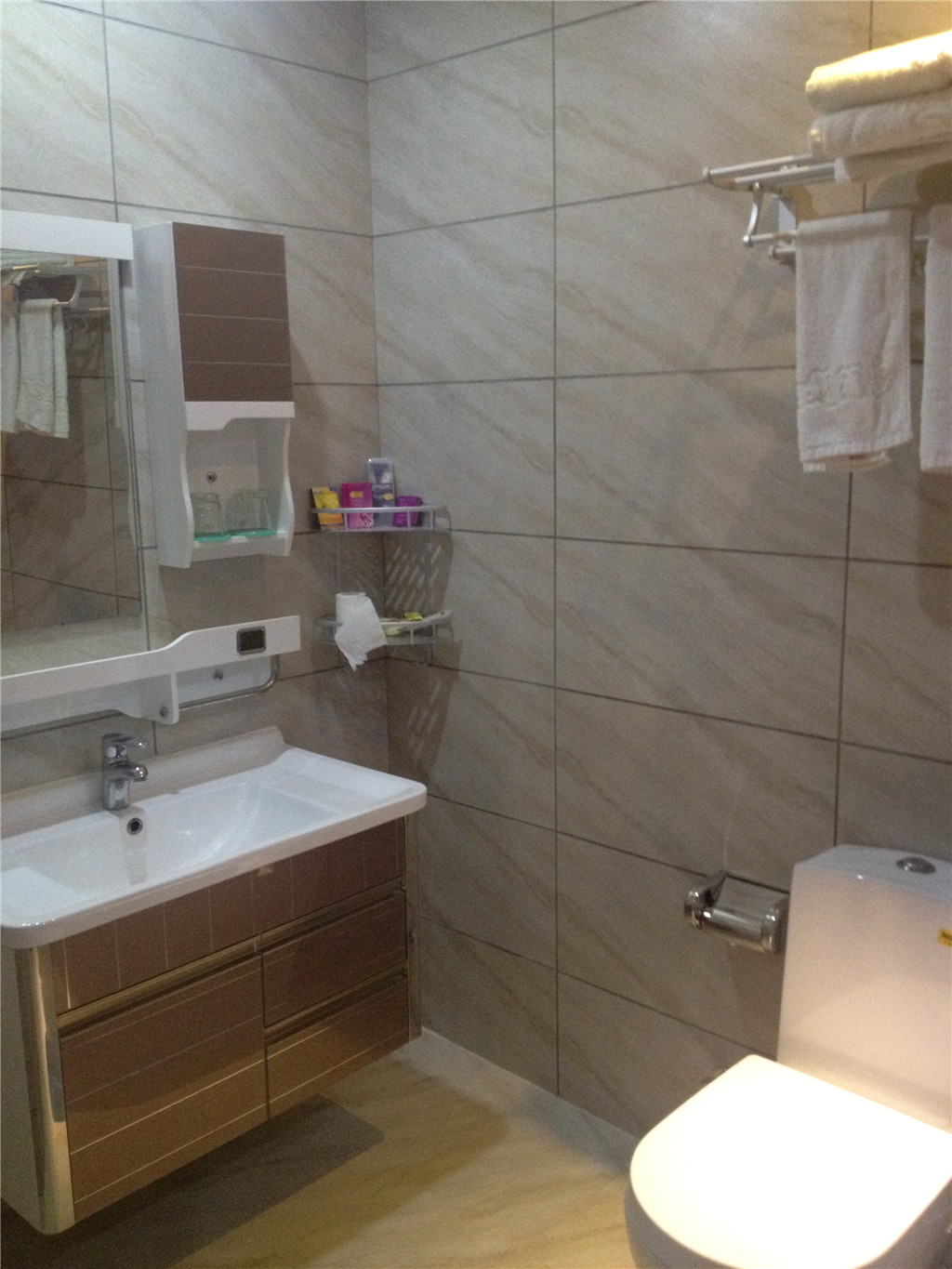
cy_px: 634
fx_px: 1283
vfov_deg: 52.6
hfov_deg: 40.7
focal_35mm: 35
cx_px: 476
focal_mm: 4.28
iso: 320
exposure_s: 1/20
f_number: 2.4
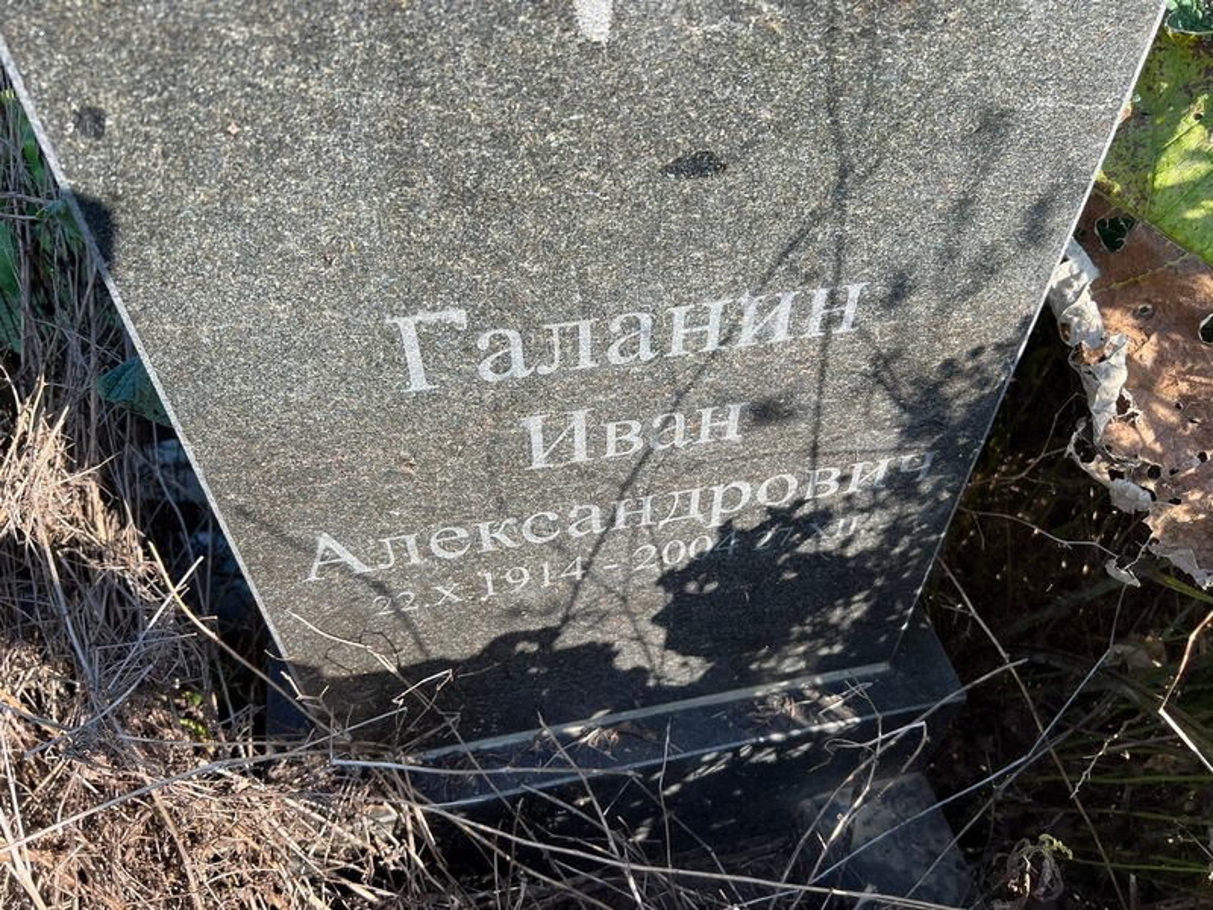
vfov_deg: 53.1
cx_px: 606
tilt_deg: -46.5
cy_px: 455
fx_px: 911
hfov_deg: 67.3
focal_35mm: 26
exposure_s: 1/797
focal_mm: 5.7
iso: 50
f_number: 1.5
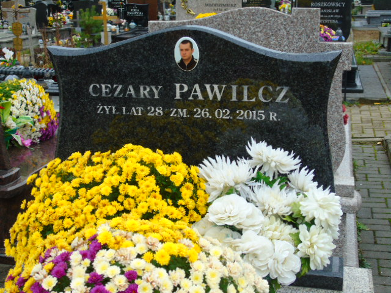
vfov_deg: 27.0
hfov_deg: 35.5
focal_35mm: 54
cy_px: 146
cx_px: 196
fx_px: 610
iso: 80
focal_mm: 9.6
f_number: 4.3
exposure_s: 1/60
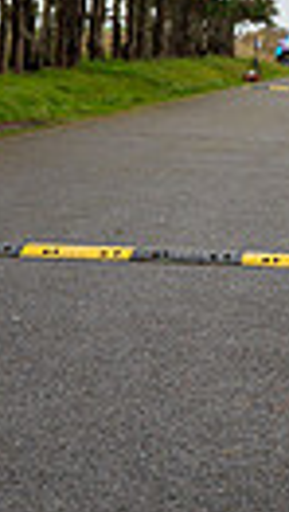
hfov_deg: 6.9
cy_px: -170
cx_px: 355
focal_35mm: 176
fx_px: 2390
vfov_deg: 11.8
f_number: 2.8
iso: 125
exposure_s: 1/1250
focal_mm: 38
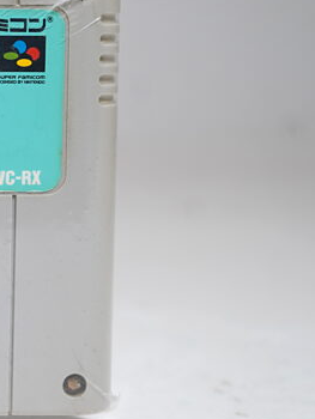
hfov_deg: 10.5
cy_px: 205
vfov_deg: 14.6
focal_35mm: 135
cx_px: -206
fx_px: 1636
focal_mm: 41
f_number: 5
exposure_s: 1/5
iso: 64
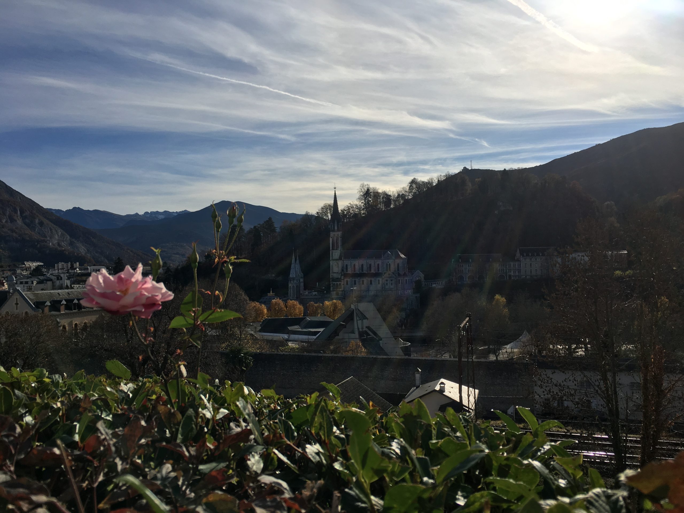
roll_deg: +1.9
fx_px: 573
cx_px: 342
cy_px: 256
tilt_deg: +0.6
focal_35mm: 29
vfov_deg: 48.2
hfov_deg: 61.7
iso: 25
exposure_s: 1/3663
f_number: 2.2
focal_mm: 4.15
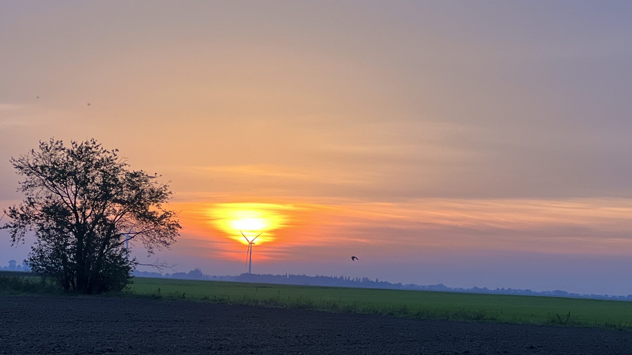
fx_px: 1860
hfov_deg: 19.3
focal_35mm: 111
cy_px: 243
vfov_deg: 10.9
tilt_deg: +1.5
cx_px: 282
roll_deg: -2.0
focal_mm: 9
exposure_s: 1/121
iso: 64
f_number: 2.8
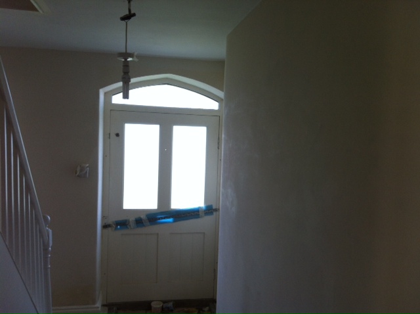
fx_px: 424
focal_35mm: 35
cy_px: 157
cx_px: 210
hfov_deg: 52.7
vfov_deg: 40.6
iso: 80
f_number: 2.8
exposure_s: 1/60
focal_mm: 3.85
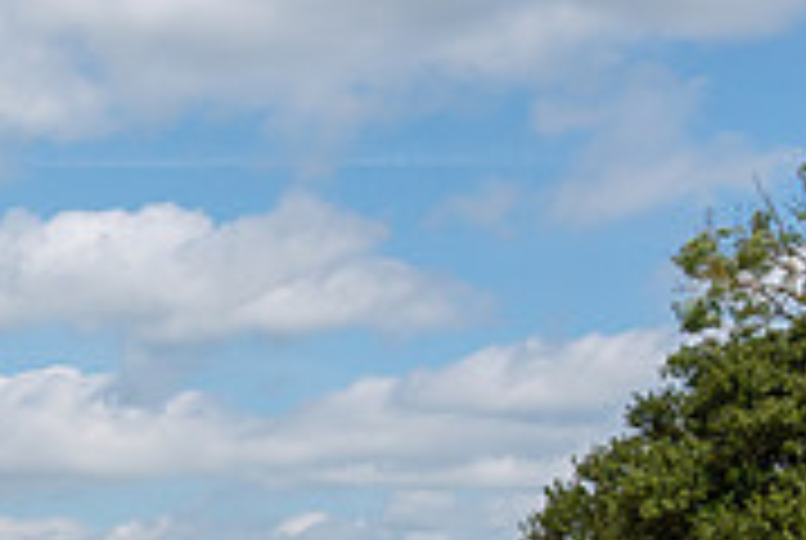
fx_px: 2893
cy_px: 795
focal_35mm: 129
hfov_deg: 15.0
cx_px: -305
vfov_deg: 10.3
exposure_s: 1/1250
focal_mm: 29
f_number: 6.3
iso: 100
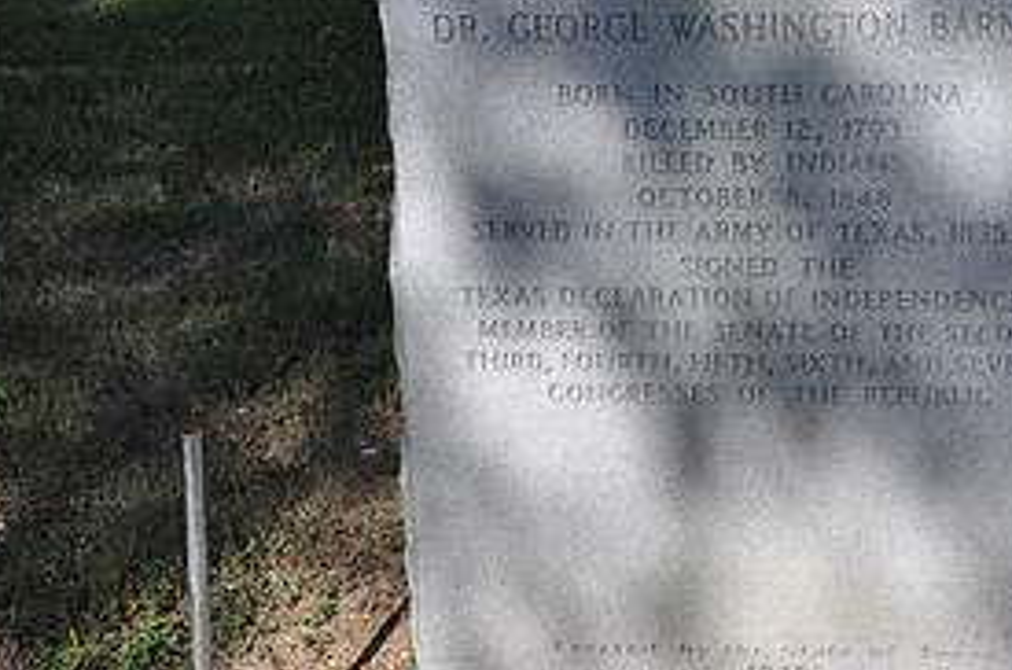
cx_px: 780
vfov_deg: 17.8
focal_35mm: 76
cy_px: 204
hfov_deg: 26.3
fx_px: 2132
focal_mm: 24
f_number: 11
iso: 200
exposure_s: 1/125
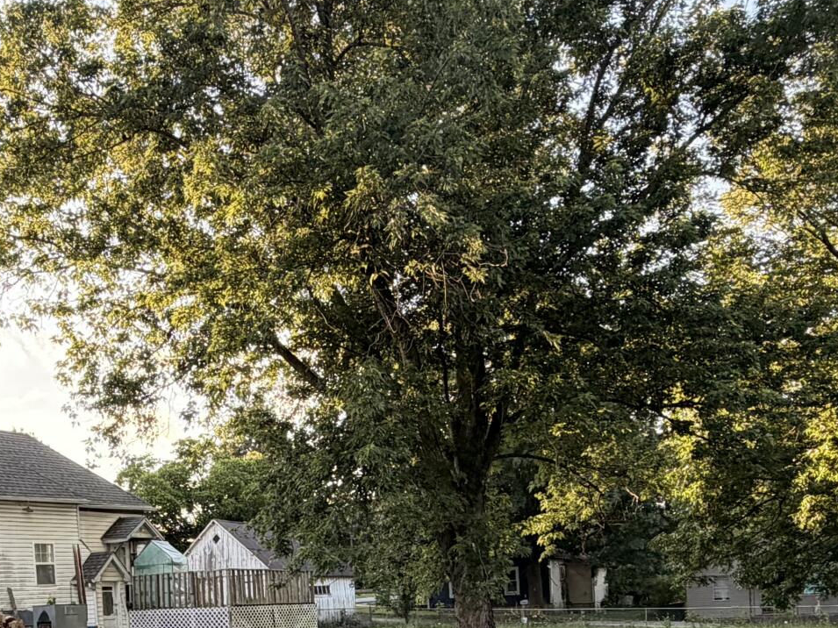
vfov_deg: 30.6
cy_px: 623
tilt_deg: -1.7
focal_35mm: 44
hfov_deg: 41.7
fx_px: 1065
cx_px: 208
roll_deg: +3.3
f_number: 2.2
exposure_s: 1/121
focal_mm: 2.22
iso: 80
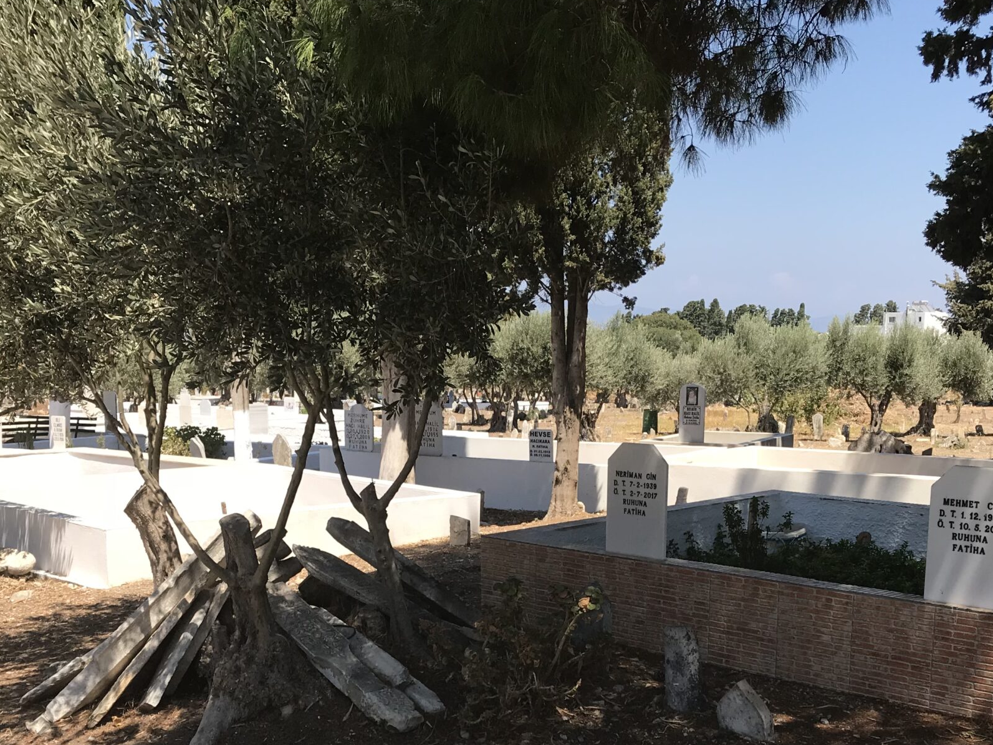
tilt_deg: -11.0
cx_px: 497
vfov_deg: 31.5
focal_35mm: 45
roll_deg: -4.3
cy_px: 580
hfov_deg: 42.1
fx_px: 1291
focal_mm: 3.99
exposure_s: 1/1429
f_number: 1.8
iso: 20
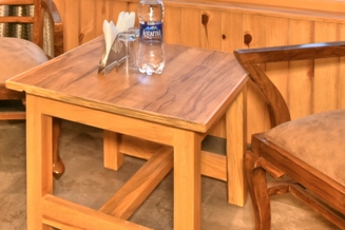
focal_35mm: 53
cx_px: 93
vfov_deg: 21.8
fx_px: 508
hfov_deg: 36.8
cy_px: -102
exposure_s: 1/25
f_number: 9
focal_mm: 16
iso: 1600
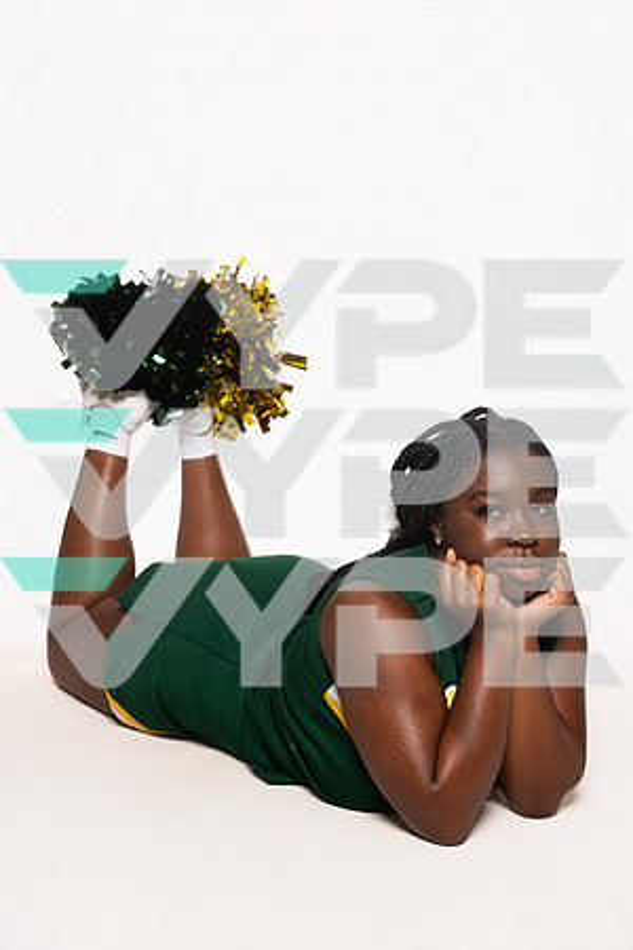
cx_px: 316
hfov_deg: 20.9
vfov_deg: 31.0
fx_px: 1714
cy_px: 475
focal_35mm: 65
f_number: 7.1
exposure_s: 1/320
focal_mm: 65
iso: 800
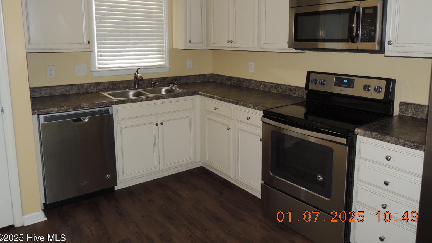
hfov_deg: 69.8
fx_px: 309
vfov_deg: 42.5
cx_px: 218
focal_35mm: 27
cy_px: 86
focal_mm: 4.3
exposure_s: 1/30
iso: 200
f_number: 3
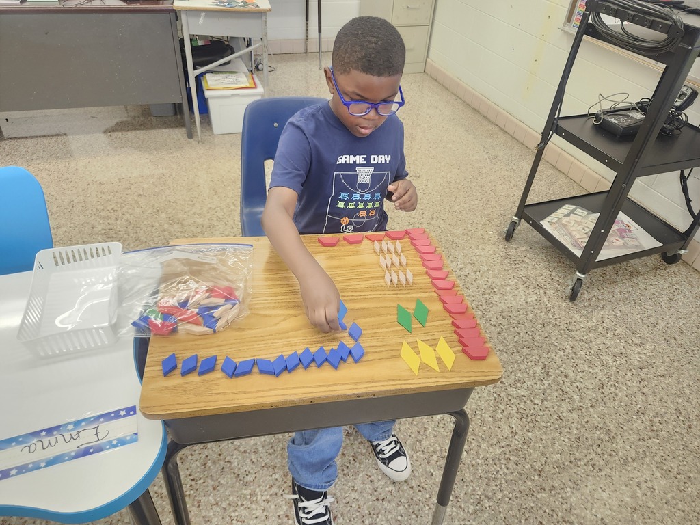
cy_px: 262
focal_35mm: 23
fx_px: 465
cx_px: 350
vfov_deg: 58.9
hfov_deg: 73.9
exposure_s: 1/120
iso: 640
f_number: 1.8
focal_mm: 5.54
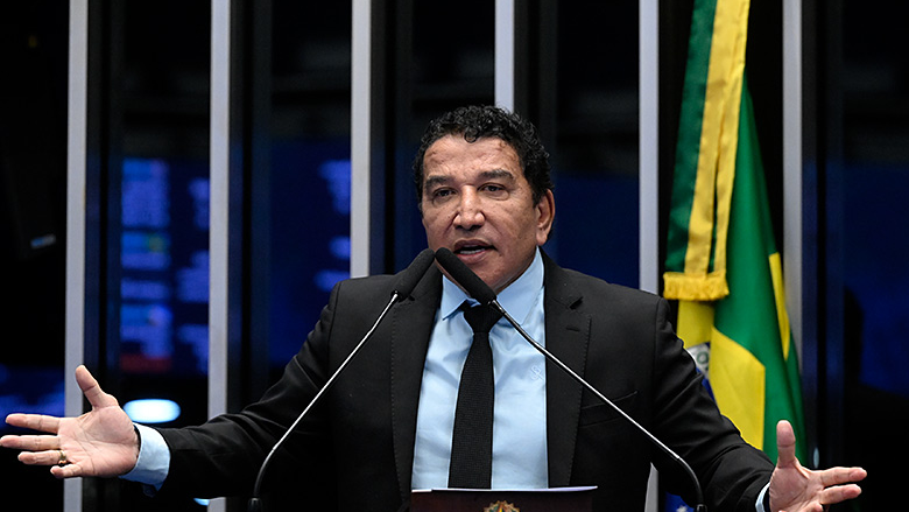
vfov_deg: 7.0
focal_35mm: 173
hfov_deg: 12.4
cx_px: 464
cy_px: 254
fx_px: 4170
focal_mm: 150
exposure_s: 1/200
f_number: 4
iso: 6400
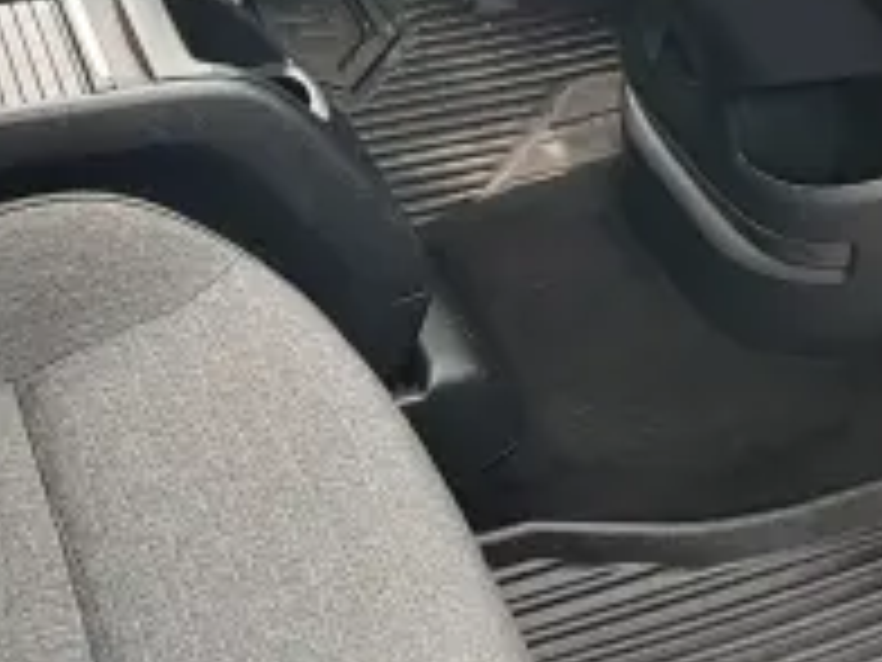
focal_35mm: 75
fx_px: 1911
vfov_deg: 18.9
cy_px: -50
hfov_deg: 25.9
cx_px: 320
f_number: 1.8
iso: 100
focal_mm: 5.56
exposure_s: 1/132
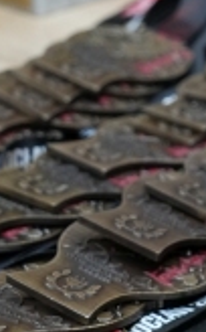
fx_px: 1550
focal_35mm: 172
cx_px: 309
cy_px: 26
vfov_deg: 12.1
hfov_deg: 7.5
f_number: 5.6
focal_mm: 46
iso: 3200
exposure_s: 1/250
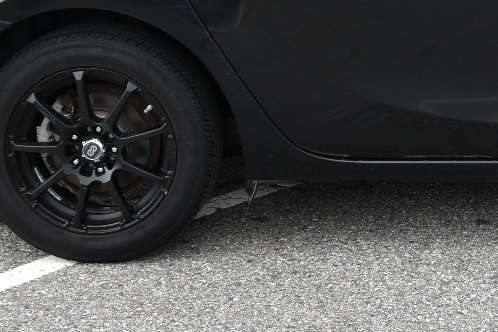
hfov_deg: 15.9
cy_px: -86
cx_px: 562
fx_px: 1729
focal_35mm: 125
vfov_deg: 10.7
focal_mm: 24
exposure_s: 1/250
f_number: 8
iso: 180
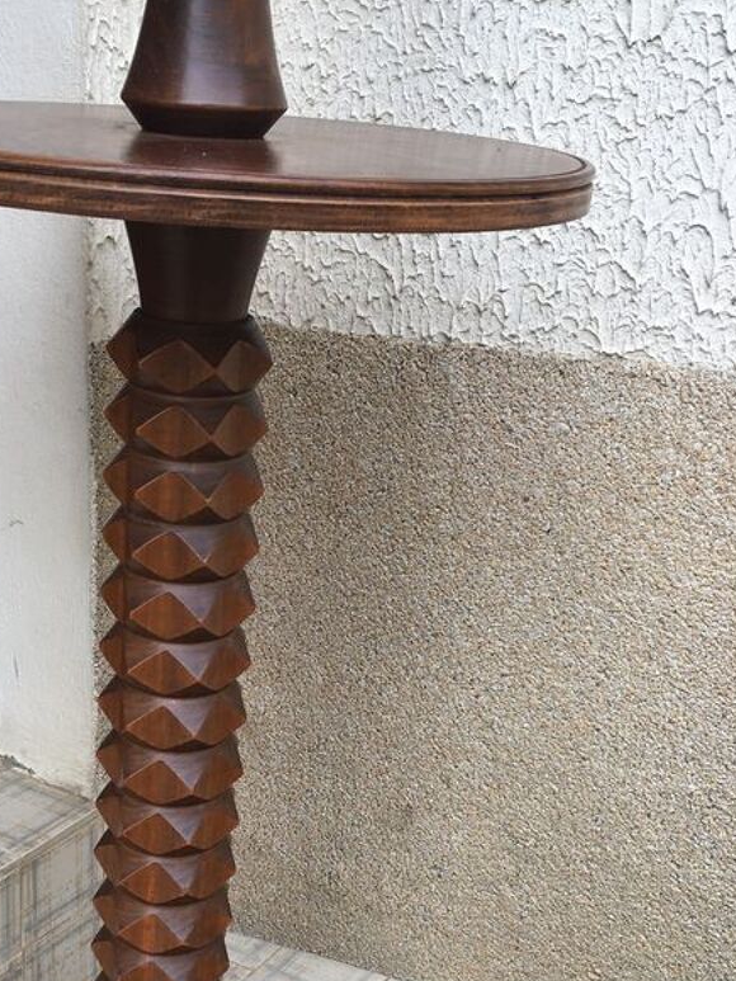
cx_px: 250
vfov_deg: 37.8
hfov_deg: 28.9
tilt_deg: -20.6
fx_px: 1417
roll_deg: -1.3
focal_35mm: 50
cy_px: 639
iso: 25
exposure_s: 1/222
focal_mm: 4.15
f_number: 2.2
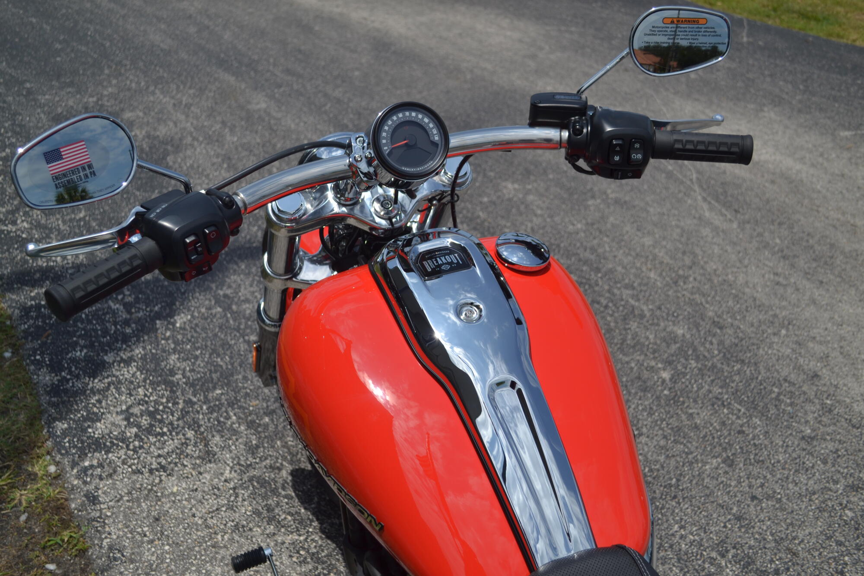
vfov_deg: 34.2
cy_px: 288
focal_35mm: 39
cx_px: 432
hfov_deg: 49.6
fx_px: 936
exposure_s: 1/1600
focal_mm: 26
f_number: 4.2
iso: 100
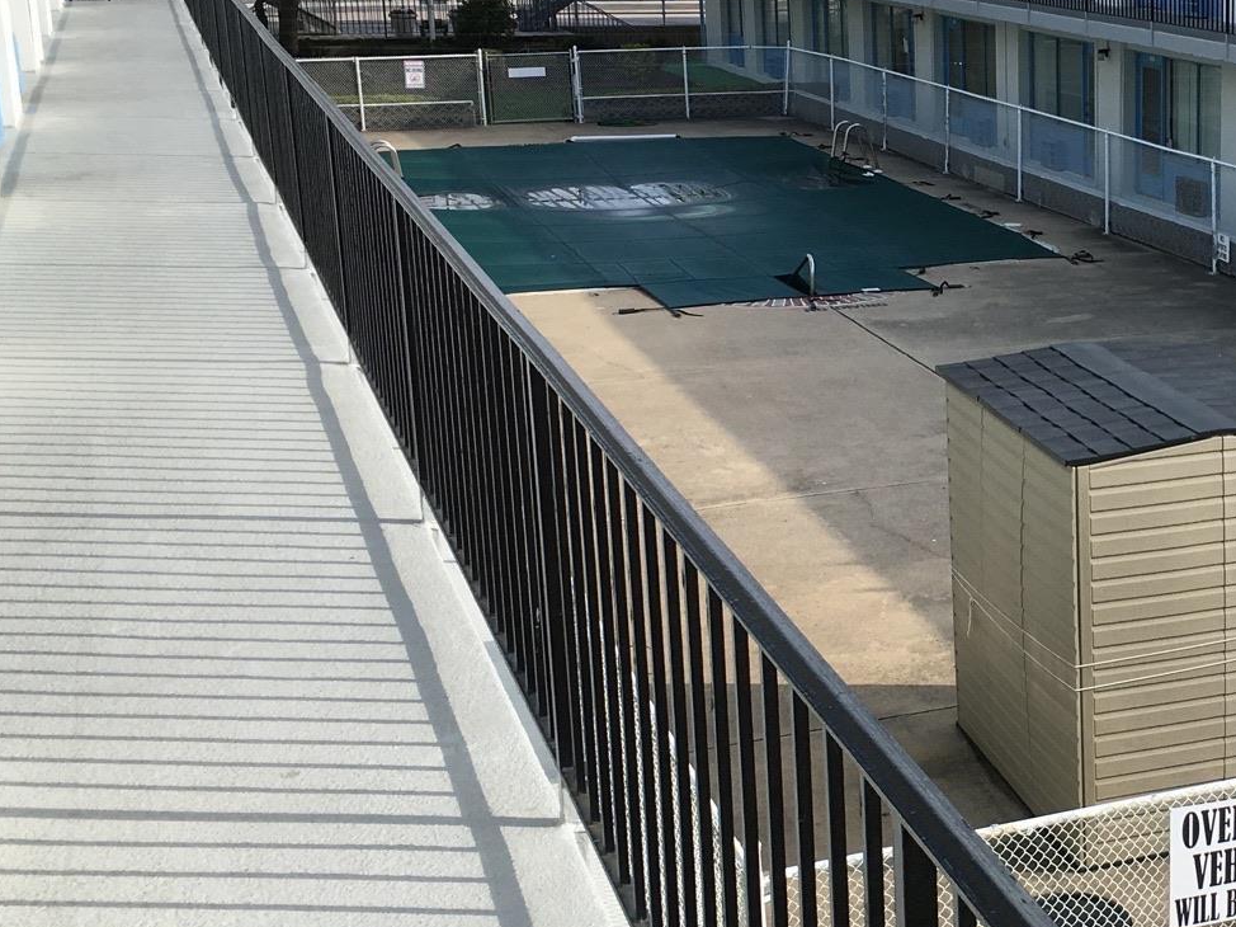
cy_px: 479
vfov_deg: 24.0
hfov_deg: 29.8
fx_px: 2178
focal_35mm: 61
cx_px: 1193
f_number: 2.2
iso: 25
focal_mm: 4.15
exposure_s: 1/1054
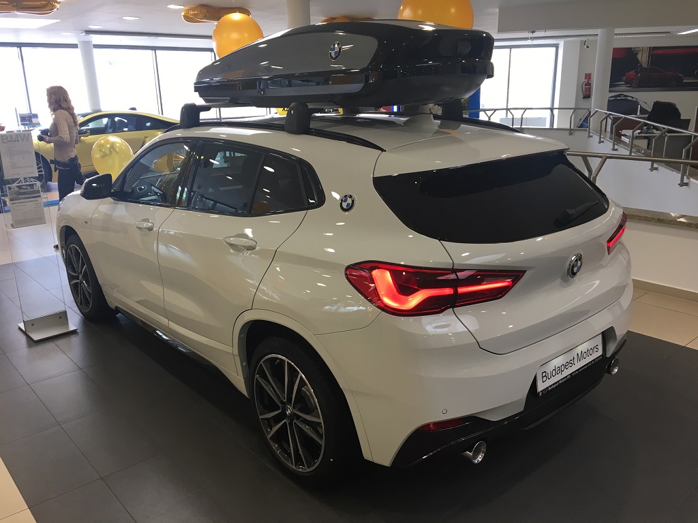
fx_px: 585
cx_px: 349
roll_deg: +1.8
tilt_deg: -17.0
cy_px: 262
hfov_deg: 61.7
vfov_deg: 48.2
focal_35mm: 29
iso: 25
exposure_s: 1/33
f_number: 2.2
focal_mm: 4.15
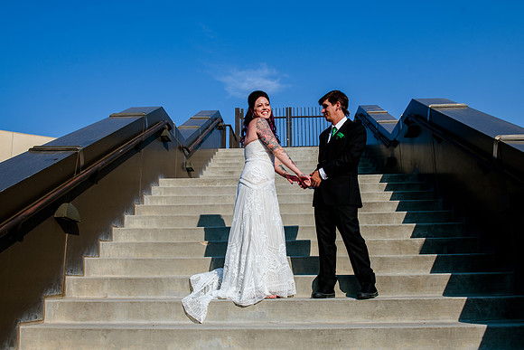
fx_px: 470
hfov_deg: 58.3
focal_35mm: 32
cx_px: 265
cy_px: 178
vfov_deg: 40.8
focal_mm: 28
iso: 160
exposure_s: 1/640
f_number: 6.3
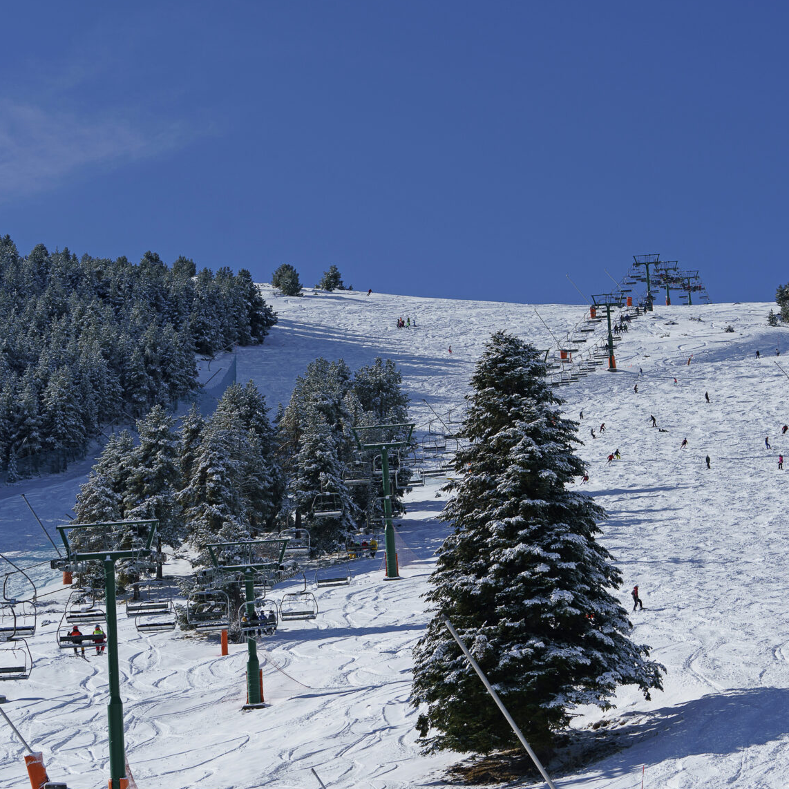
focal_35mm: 120
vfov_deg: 14.5
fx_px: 3094
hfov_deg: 14.5
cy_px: 394
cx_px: 500
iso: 100
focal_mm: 84
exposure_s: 1/1000
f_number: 6.3
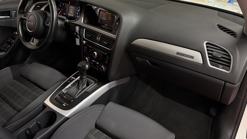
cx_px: 127
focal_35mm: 27
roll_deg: +1.0
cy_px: 69
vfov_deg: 42.9
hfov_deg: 69.9
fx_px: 177
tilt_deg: -30.2
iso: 320
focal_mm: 6.76
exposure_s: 1/100
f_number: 1.78
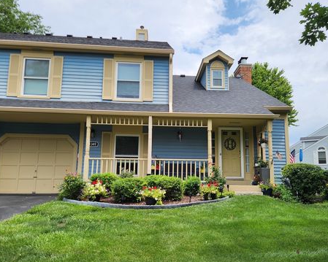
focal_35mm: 25
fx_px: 243
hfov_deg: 68.0
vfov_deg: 56.8
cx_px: 152
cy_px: 134
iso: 20
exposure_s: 1/1834
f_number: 1.8
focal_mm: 5.4
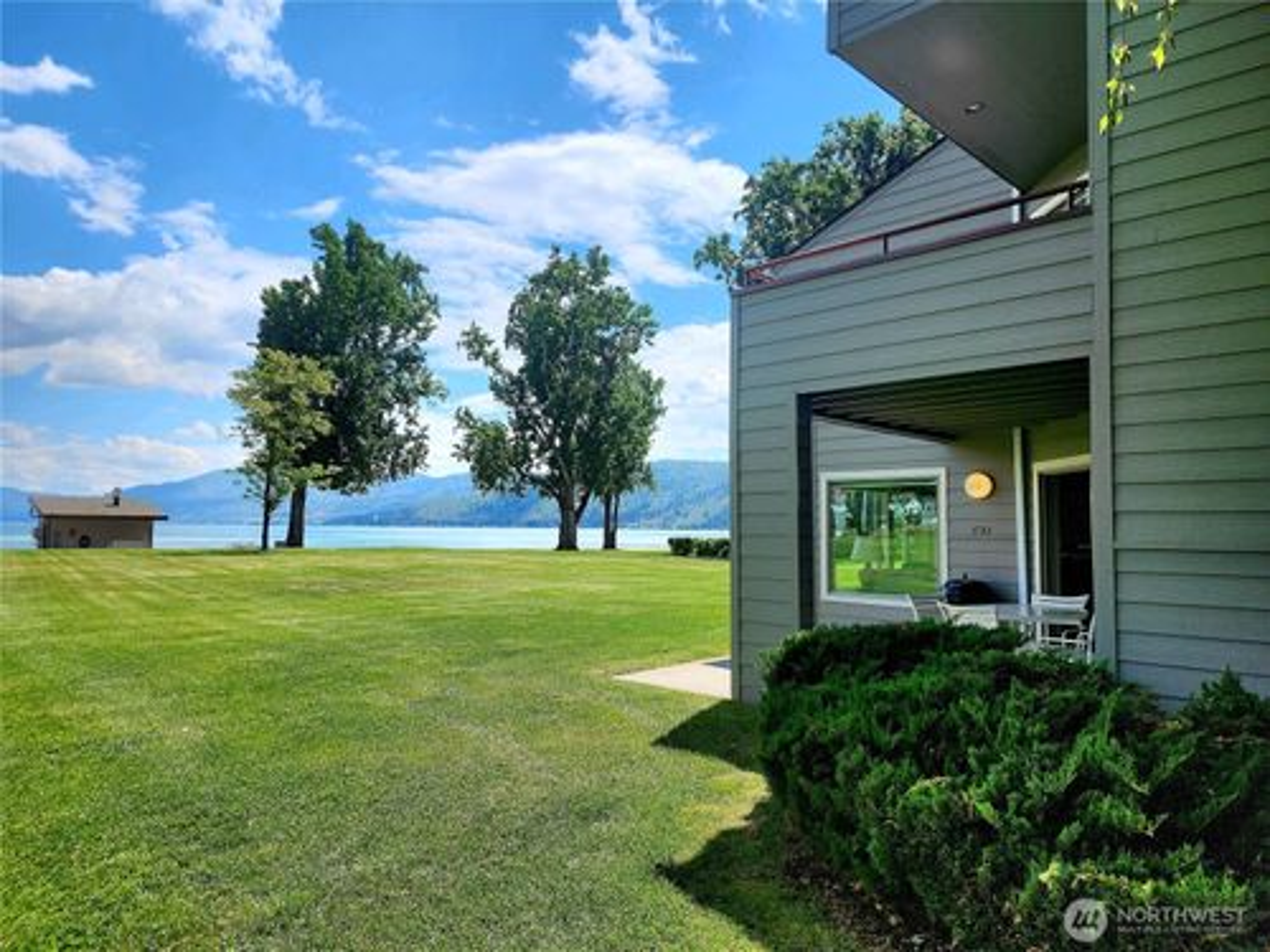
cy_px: 476
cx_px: 635
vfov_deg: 58.9
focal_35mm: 23
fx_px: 844
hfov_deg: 73.9
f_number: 1.8
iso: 12
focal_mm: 6.4
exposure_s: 1/1667
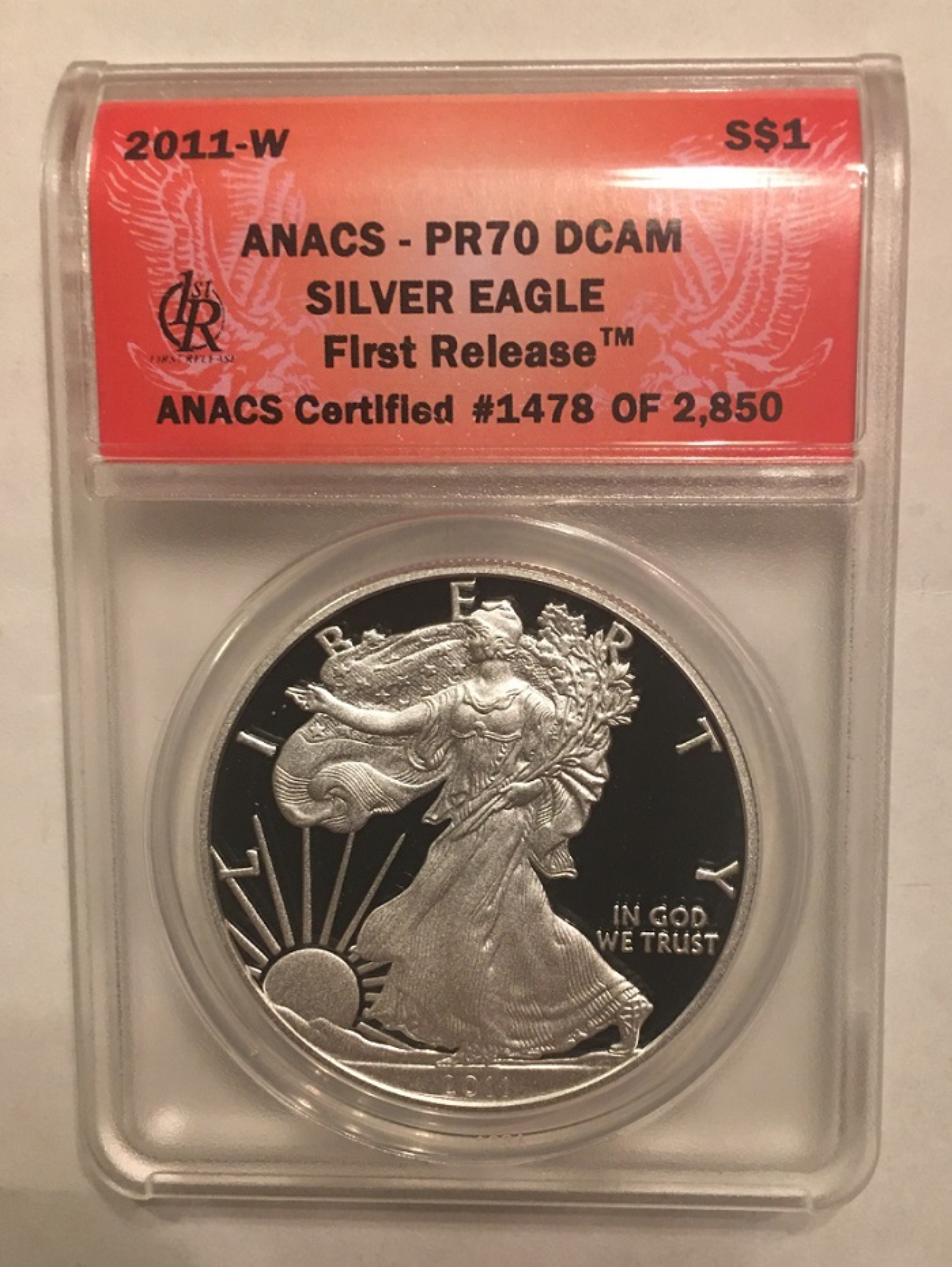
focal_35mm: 29
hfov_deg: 48.3
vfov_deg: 61.6
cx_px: 476
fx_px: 1062
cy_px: 634
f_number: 2.2
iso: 100
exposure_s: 1/10
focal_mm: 4.15
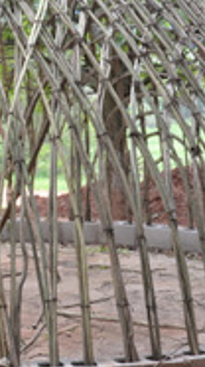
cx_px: -37
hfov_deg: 10.5
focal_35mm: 113
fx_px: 1097
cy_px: 146
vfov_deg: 19.0
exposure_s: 1/80
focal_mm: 40
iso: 400
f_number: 4.2
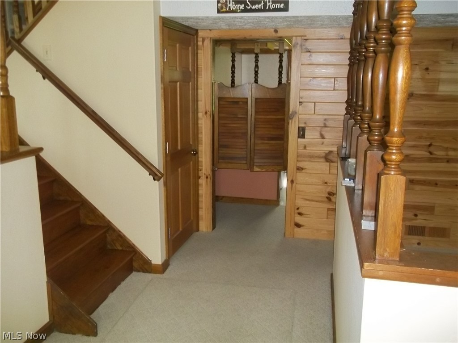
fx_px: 423
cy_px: 172
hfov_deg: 56.8
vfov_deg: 44.2
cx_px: 229
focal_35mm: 32
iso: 400
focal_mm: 5.7
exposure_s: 1/30
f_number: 2.9
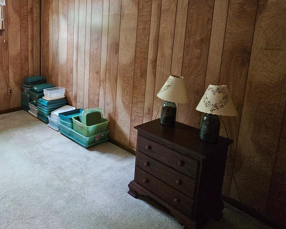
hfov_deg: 60.6
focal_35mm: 25
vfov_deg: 55.1
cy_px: 69
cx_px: 44
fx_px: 212
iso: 640
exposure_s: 1/30
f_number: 2.2
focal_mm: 2.2
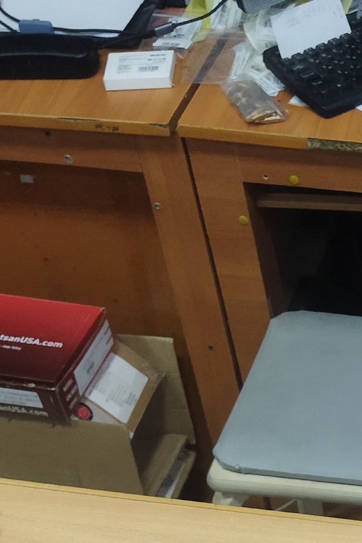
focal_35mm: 106
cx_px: 604
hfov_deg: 12.1
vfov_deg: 17.7
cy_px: 762
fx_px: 1600
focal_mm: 4.71
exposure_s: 1/30
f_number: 1.79
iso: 215
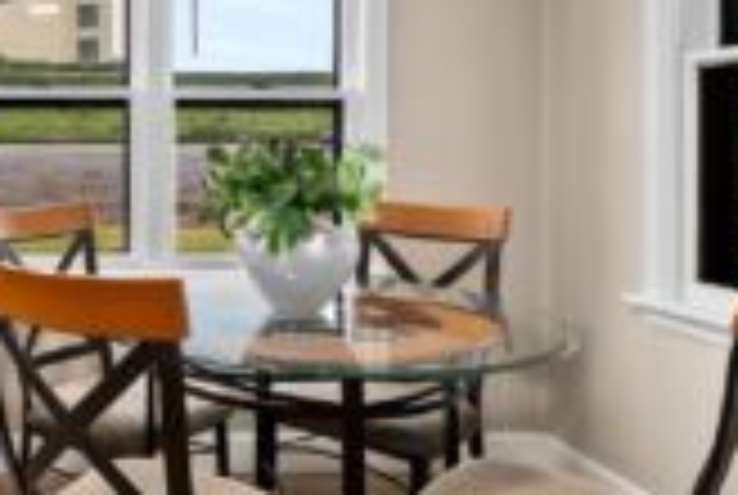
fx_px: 801
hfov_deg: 44.1
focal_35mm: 39
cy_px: 160
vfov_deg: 34.0
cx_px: 45
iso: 1000
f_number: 7.1
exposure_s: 1/15
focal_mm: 16
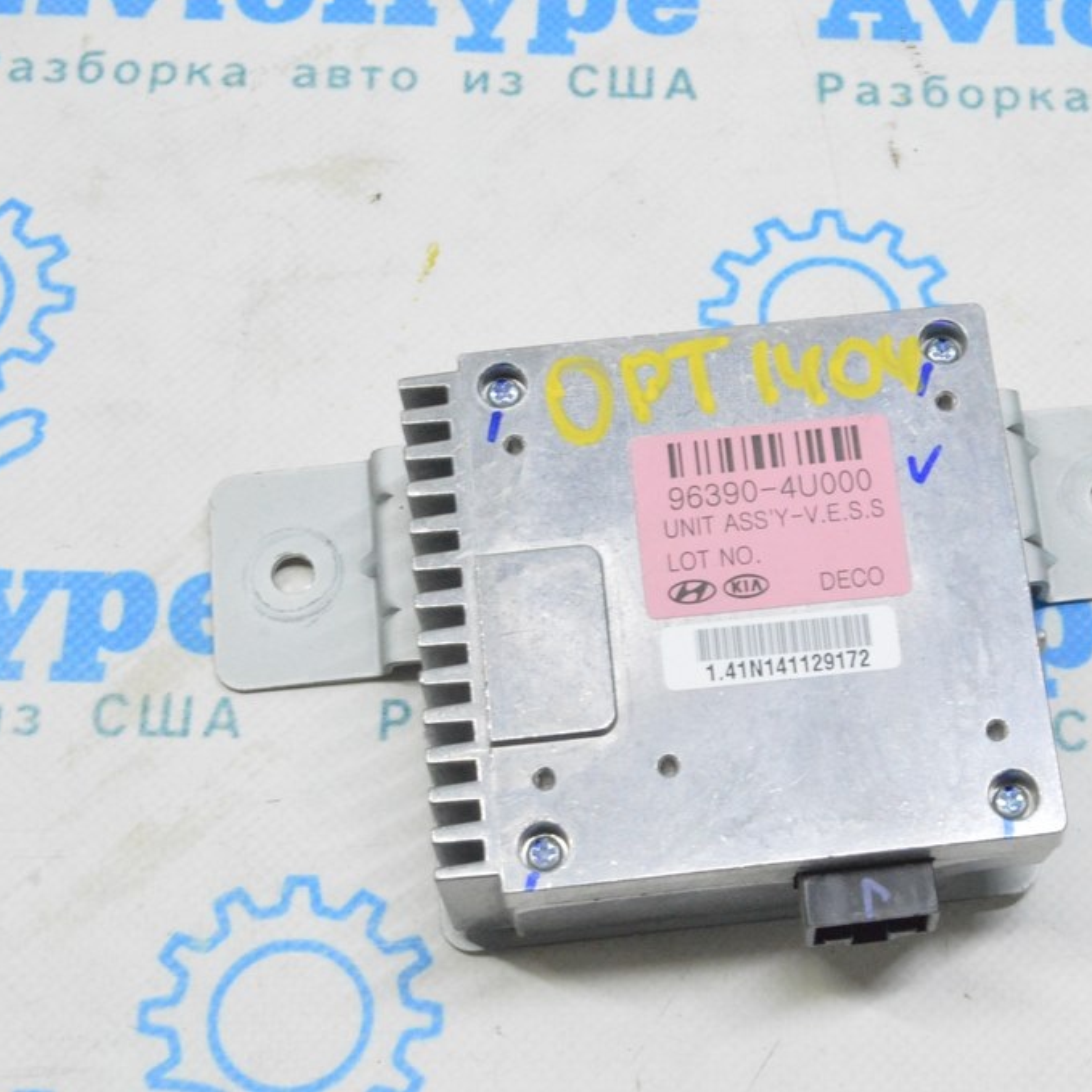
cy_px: 546
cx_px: 772
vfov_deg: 23.7
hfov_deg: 23.5
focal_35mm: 73
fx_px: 2605
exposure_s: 1/20
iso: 6400
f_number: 20
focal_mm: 38
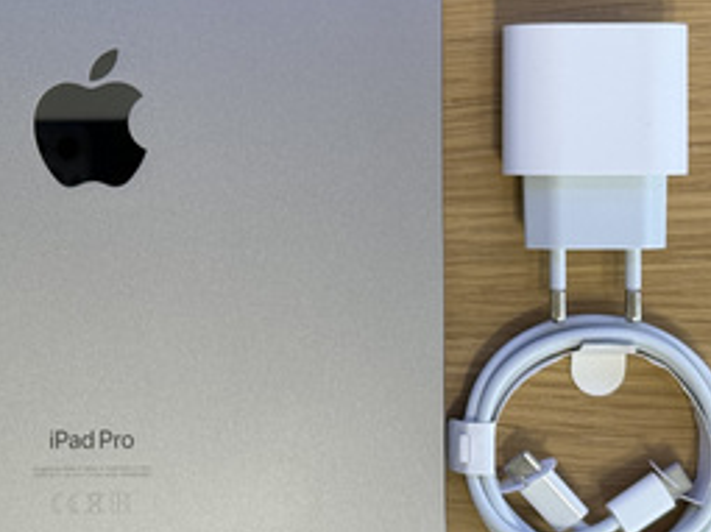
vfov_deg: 13.1
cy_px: 148
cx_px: 100
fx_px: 2320
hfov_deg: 17.2
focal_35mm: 113
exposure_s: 1/60
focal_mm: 6.76
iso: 160
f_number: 1.78
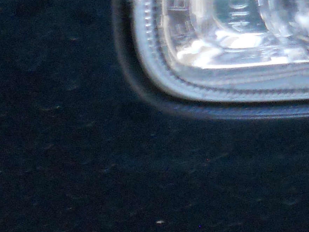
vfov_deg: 4.2
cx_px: 415
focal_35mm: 350
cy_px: -12
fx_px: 3124
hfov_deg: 5.6
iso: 400
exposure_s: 1/25
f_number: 5.9
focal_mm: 13.9
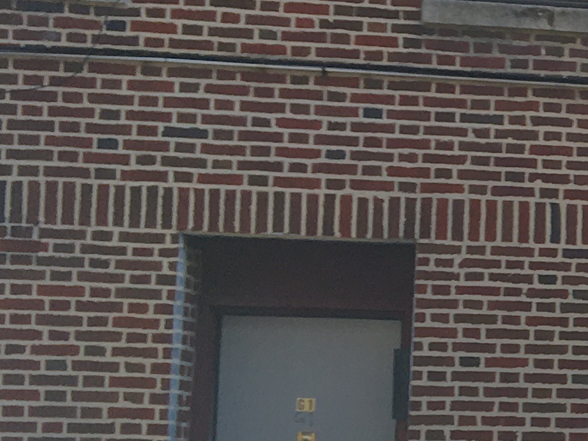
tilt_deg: +1.8
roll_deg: -0.4
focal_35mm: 127
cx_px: 1275
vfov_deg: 11.6
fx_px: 2158
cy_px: 361
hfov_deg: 12.9
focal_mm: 4.15
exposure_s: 1/218
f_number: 2.2
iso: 25
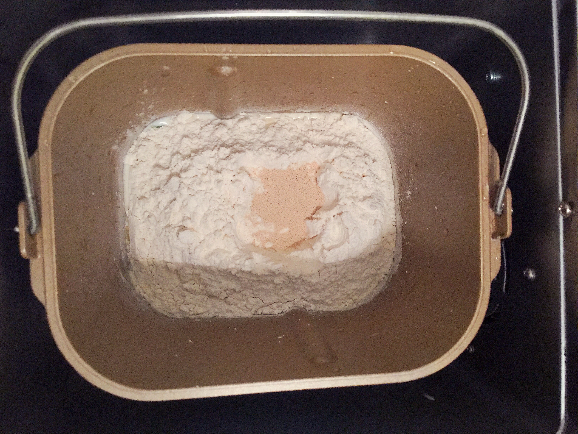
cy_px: 217
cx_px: 289
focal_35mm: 29
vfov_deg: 48.2
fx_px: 484
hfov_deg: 61.7
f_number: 2.2
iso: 125
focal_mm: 4.15
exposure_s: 1/17
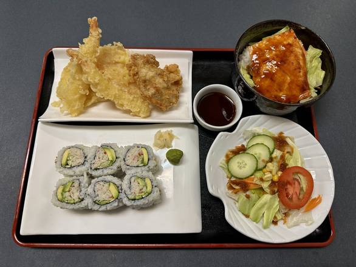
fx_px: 247
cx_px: 178
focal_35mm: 24
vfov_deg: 56.9
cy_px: 134
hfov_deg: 71.6
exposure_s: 1/120
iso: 200
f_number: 1.78
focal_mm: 6.86
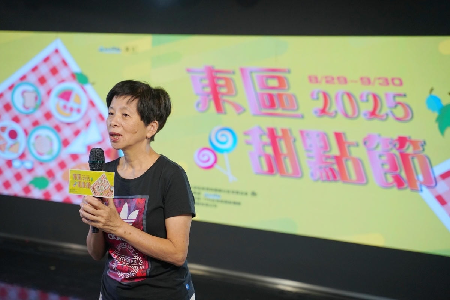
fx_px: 937
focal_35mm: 75
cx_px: 225
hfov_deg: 27.0
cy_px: 150
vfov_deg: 18.2
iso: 2000
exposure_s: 1/160
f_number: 4
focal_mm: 75
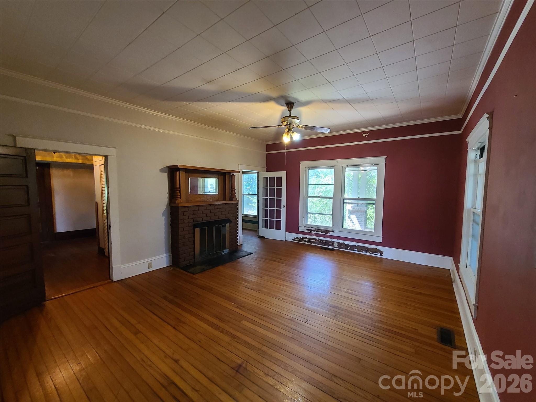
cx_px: 268
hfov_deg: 106.2
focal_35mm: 13
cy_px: 201
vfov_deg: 89.9
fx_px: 201
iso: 400
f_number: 2.2
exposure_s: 1/60
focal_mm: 2.2
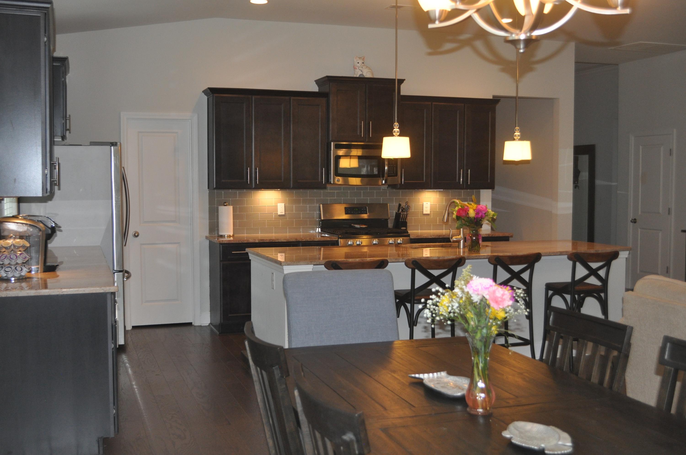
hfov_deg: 46.5
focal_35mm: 42
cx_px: 343
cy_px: 228
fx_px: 799
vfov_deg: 31.8
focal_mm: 28
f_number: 4.5
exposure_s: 1/60
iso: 800
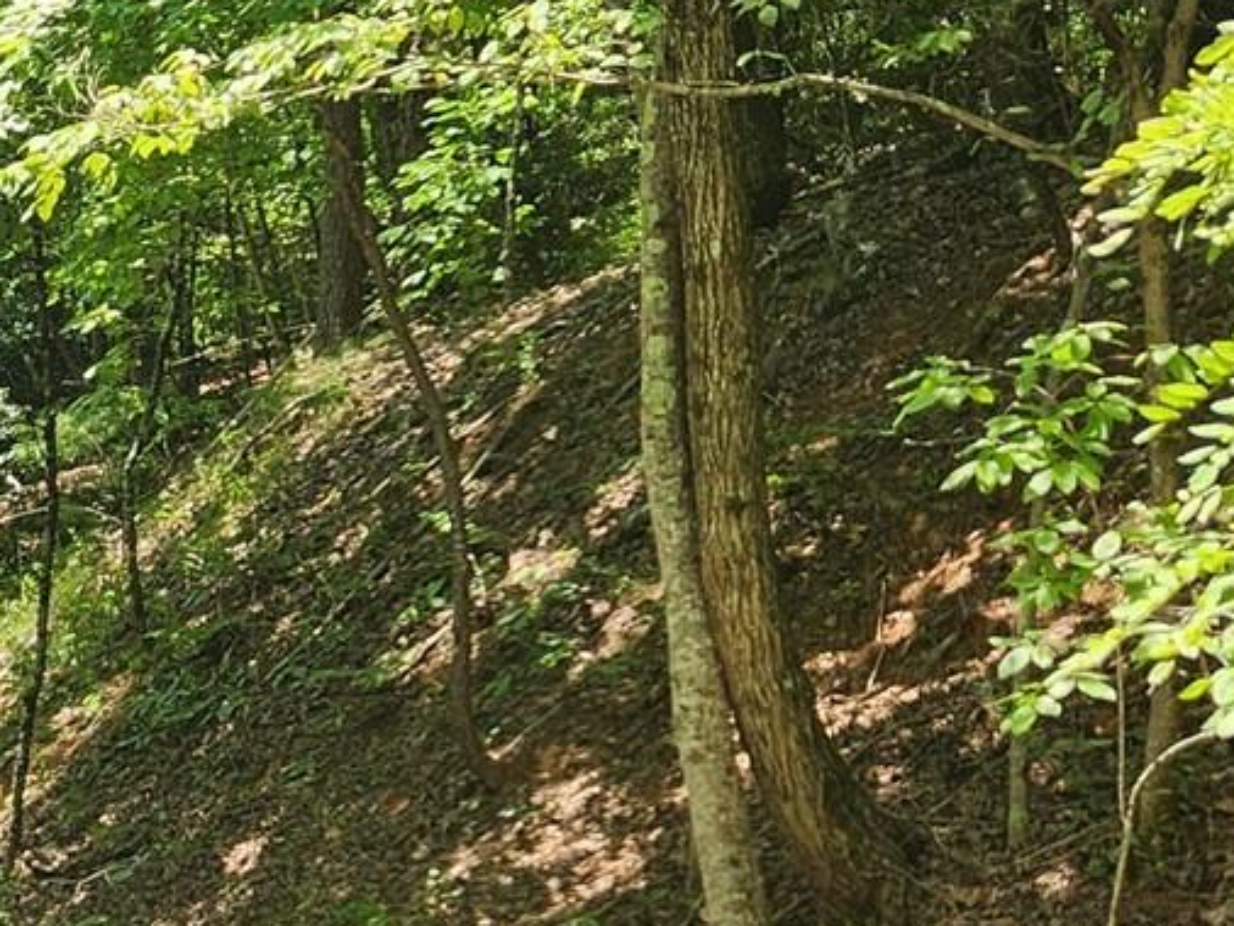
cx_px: -861
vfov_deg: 15.6
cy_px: 941
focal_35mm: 93
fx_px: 3317
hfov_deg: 17.7
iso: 20
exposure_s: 1/263
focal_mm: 5.4
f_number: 1.8
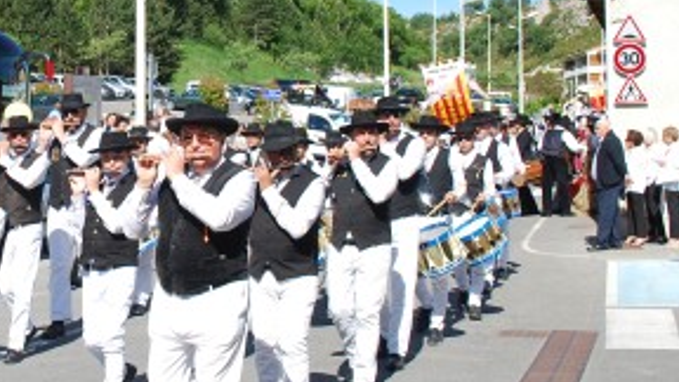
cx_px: 59
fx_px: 1260
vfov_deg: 17.1
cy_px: 81
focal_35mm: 70
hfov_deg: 28.9
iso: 100
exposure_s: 1/200
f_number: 7.1
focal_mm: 20
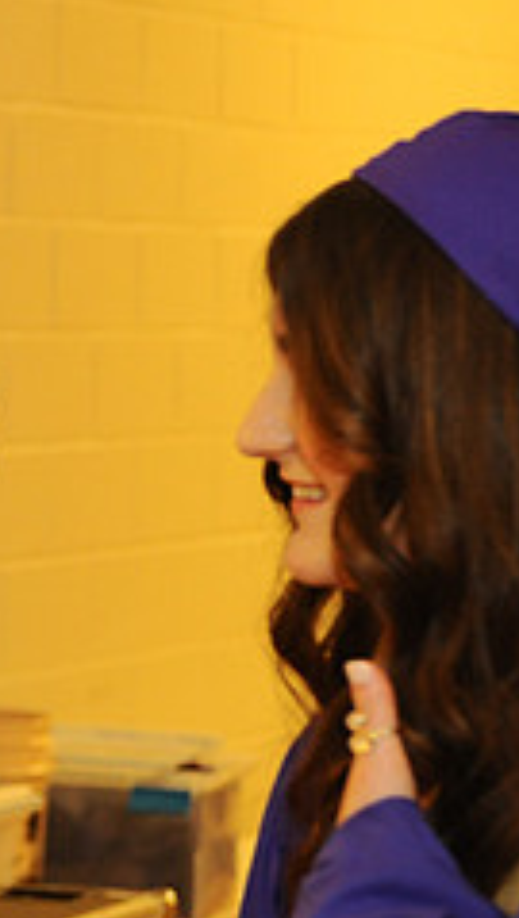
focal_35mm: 198
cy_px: 426
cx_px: -381
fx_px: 4829
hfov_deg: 6.0
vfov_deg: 10.9
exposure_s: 1/80
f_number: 5.6
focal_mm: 78
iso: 2000
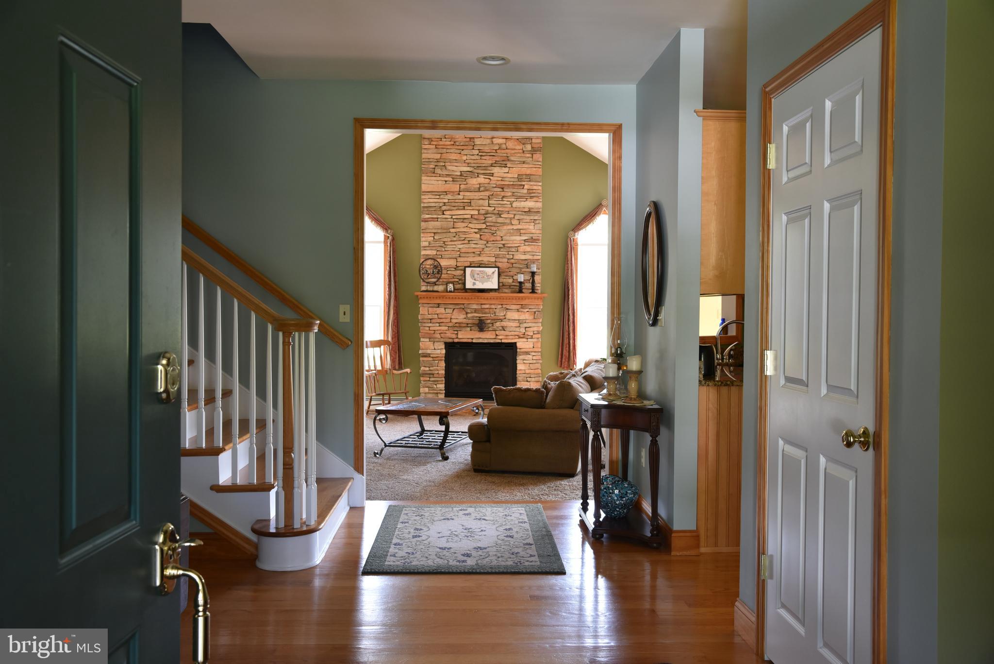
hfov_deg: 60.3
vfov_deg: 42.4
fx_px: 856
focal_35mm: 31
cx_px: 497
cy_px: 332
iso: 800
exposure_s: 1/15
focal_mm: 31
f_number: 6.3
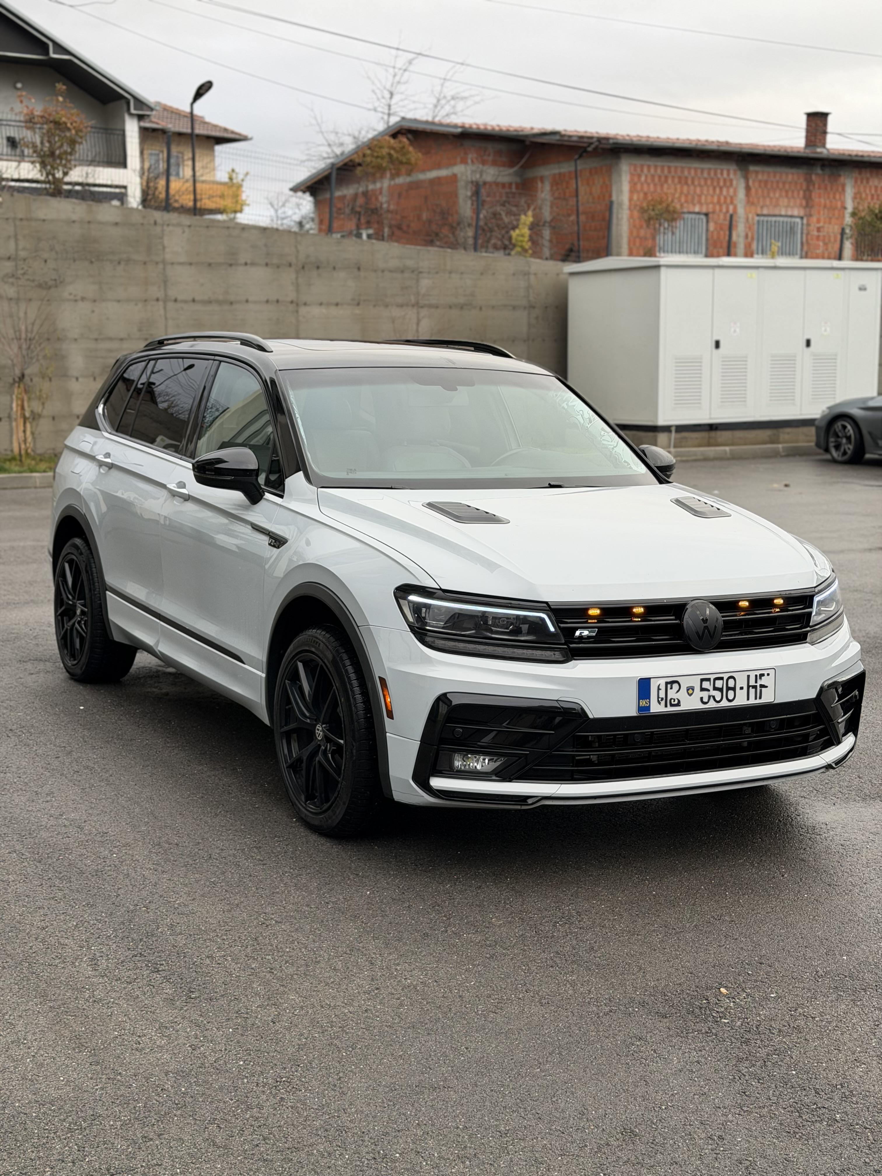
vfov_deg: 39.7
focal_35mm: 48
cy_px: 588
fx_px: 1631
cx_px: 441
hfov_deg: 30.3
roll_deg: +0.5
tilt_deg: -8.9
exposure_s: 1/439
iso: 64
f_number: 1.78
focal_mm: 6.76
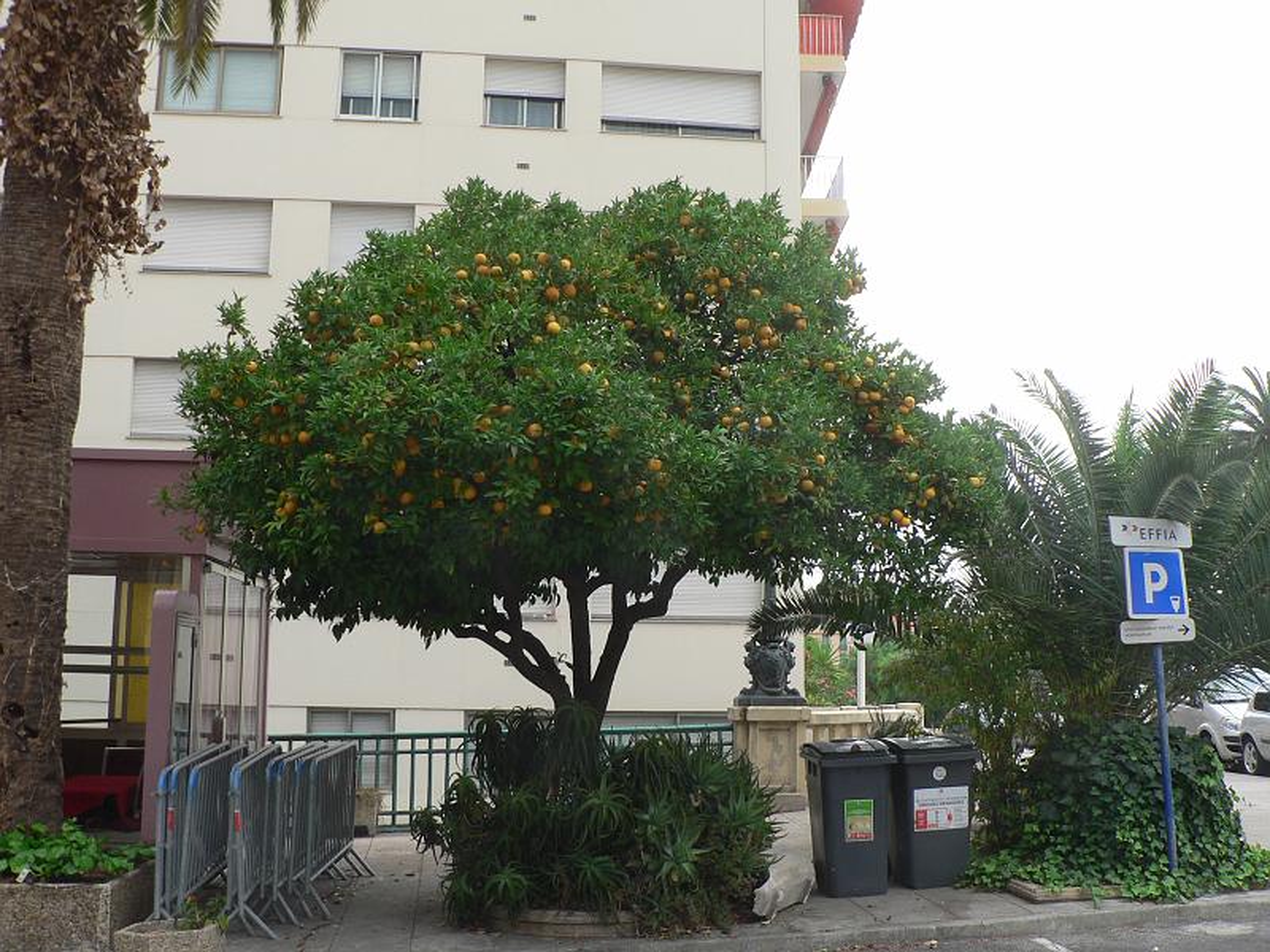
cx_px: 635
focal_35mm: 36
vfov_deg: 39.7
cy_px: 476
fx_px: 1321
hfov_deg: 51.4
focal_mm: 6
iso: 80
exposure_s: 1/160
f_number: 4
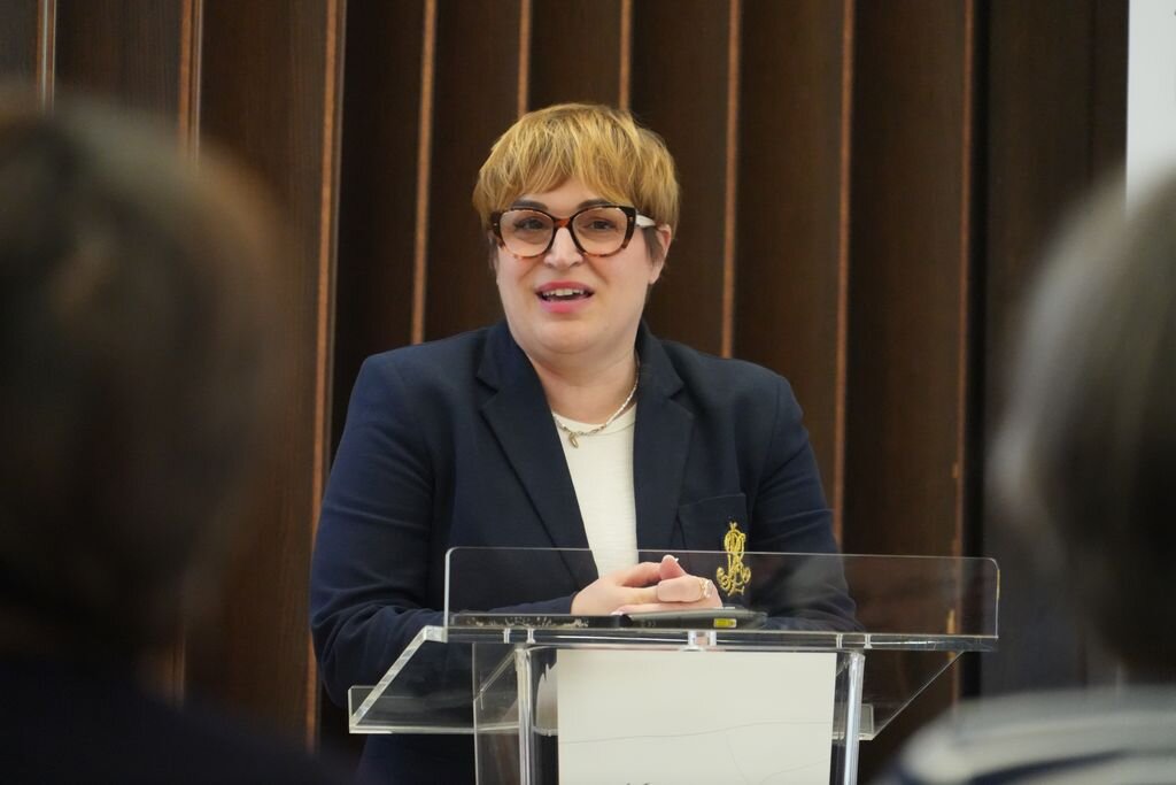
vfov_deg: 5.7
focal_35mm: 240
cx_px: 588
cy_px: 392
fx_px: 7841
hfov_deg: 8.6
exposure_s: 1/80
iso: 12800
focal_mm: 240
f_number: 6.3
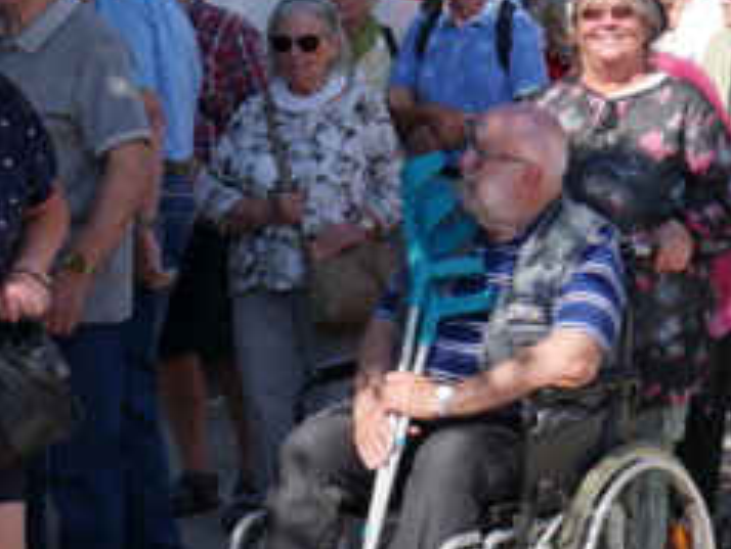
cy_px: 95
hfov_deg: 14.0
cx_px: 488
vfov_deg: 10.5
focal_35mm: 141
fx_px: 2981
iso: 200
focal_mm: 42
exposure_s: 1/320
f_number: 8
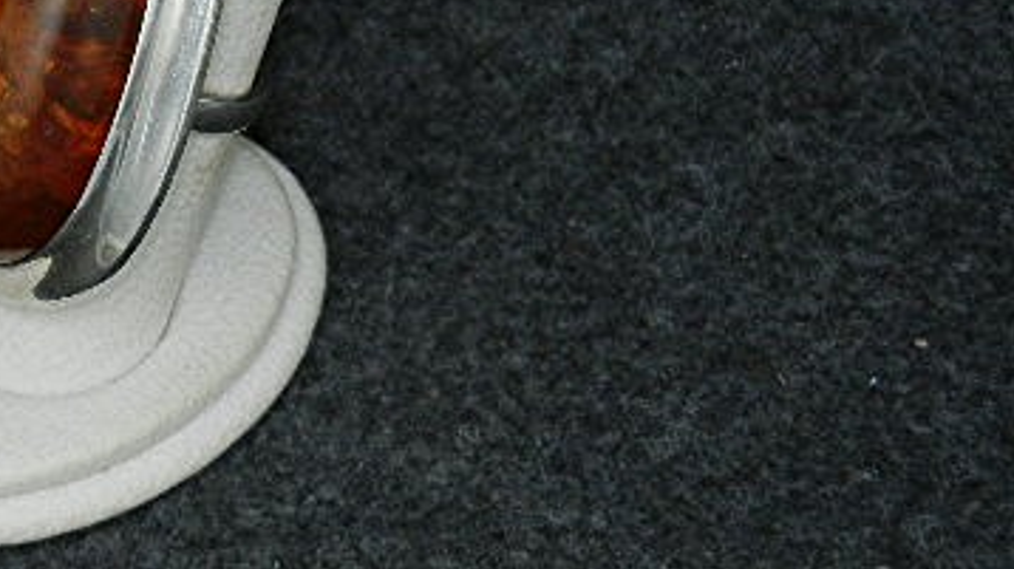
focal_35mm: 150
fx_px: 4031
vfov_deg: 8.1
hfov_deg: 14.2
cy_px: 119
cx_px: 113
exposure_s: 1/30
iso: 432
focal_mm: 13.9
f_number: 4.3
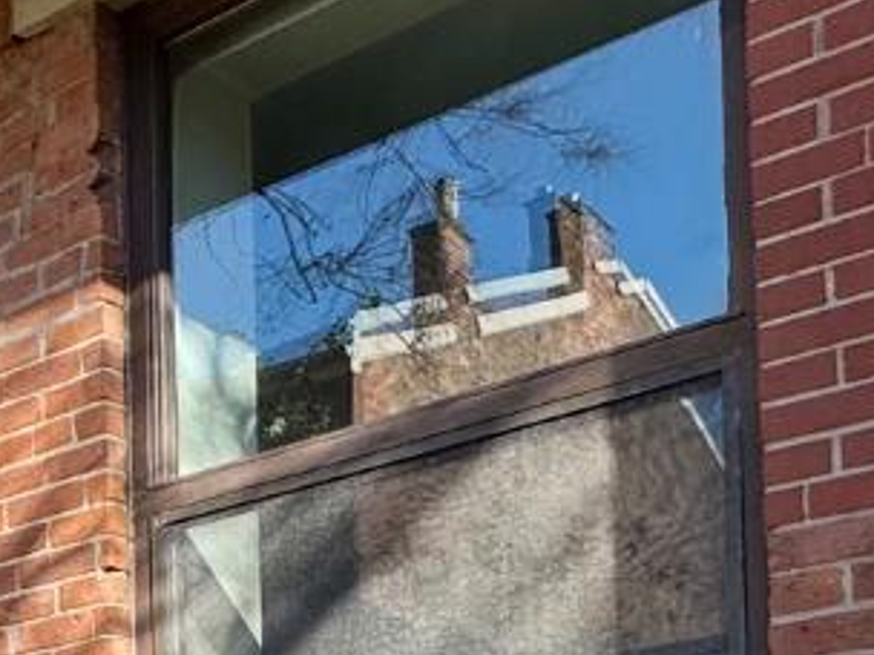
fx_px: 1742
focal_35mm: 69
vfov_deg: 18.8
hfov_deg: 23.8
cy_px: 984
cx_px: -342
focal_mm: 2.22
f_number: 2.2
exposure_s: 1/831
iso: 40
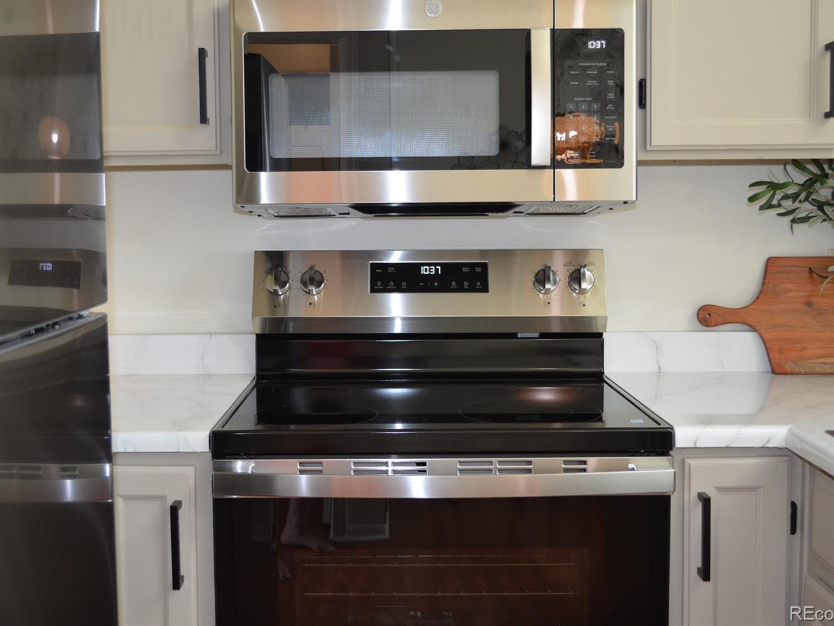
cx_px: 385
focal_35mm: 42
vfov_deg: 34.3
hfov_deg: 44.8
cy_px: 291
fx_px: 1012
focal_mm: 24
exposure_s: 1/60
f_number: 4
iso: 720
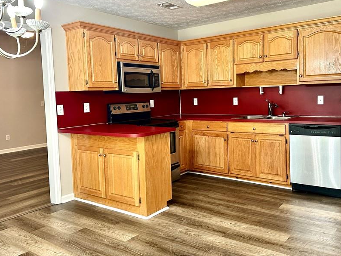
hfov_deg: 58.0
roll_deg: +2.0
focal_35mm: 31
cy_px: 111
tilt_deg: -2.9
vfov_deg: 45.4
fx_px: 305
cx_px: 201
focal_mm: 6.86
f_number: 1.78
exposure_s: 1/60
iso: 200
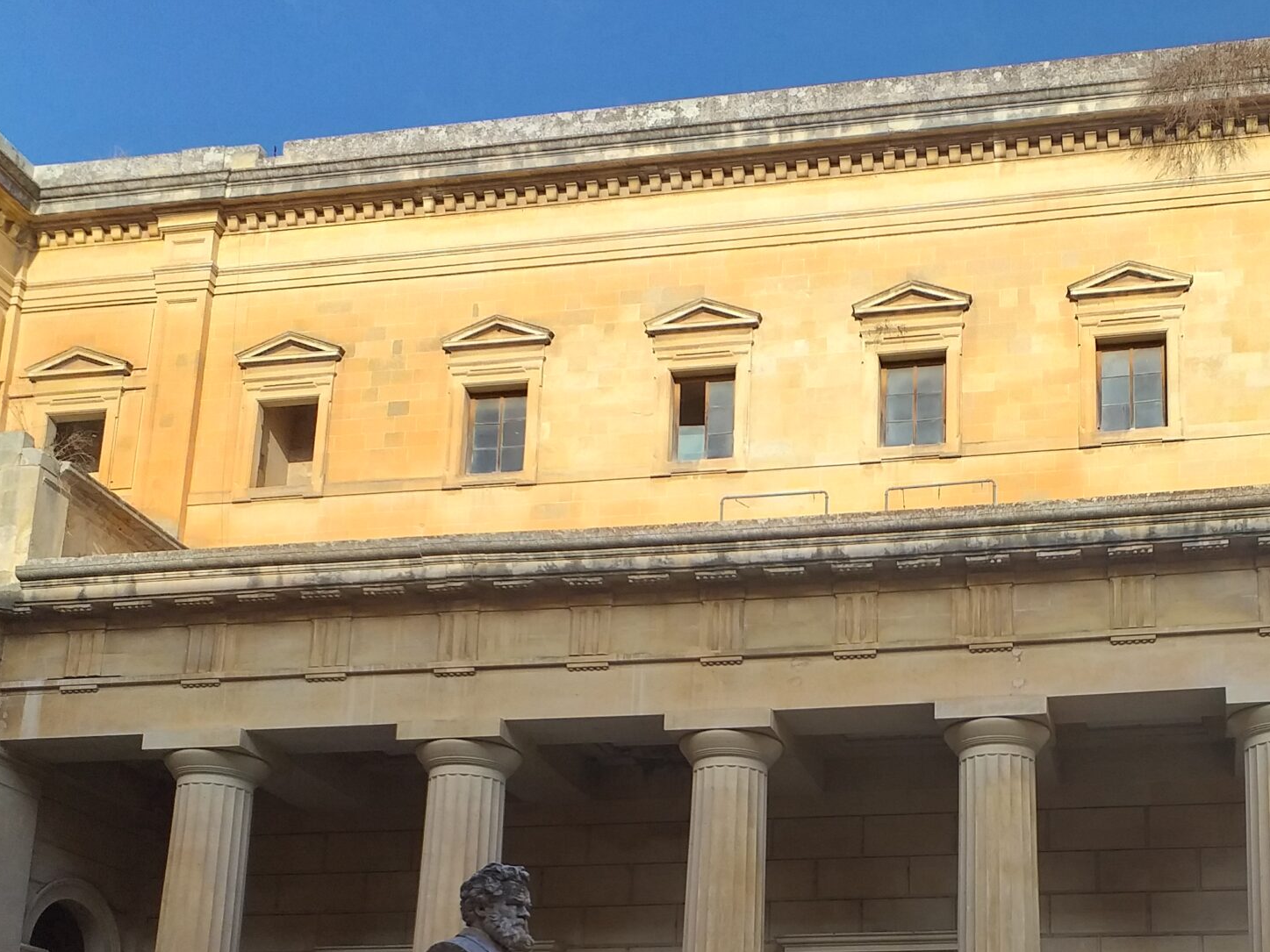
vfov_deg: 30.3
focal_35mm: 46
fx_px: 1688
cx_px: 893
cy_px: 827
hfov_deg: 40.5
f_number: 1.9
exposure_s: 1/1463
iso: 41
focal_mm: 3.6
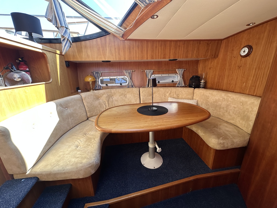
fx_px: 112
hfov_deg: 102.1
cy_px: 104
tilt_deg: -14.6
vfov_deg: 85.7
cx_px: 138
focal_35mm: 14
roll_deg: +0.4
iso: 80
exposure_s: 1/99
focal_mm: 2.22
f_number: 2.2
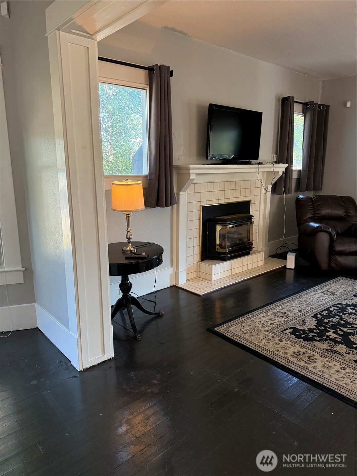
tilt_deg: -10.3
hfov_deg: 56.8
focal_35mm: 24
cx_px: 178
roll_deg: -0.4
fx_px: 330
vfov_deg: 71.6
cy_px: 238
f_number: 1.78
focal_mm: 6.76
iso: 200
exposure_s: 1/72
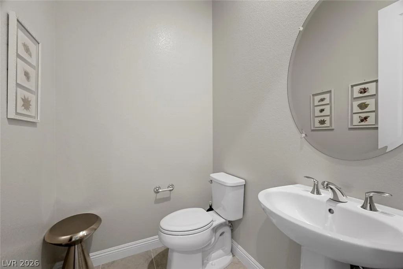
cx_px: 202
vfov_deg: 81.2
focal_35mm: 14
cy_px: 134
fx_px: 157
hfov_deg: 104.2
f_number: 8
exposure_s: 1
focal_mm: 14
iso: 640
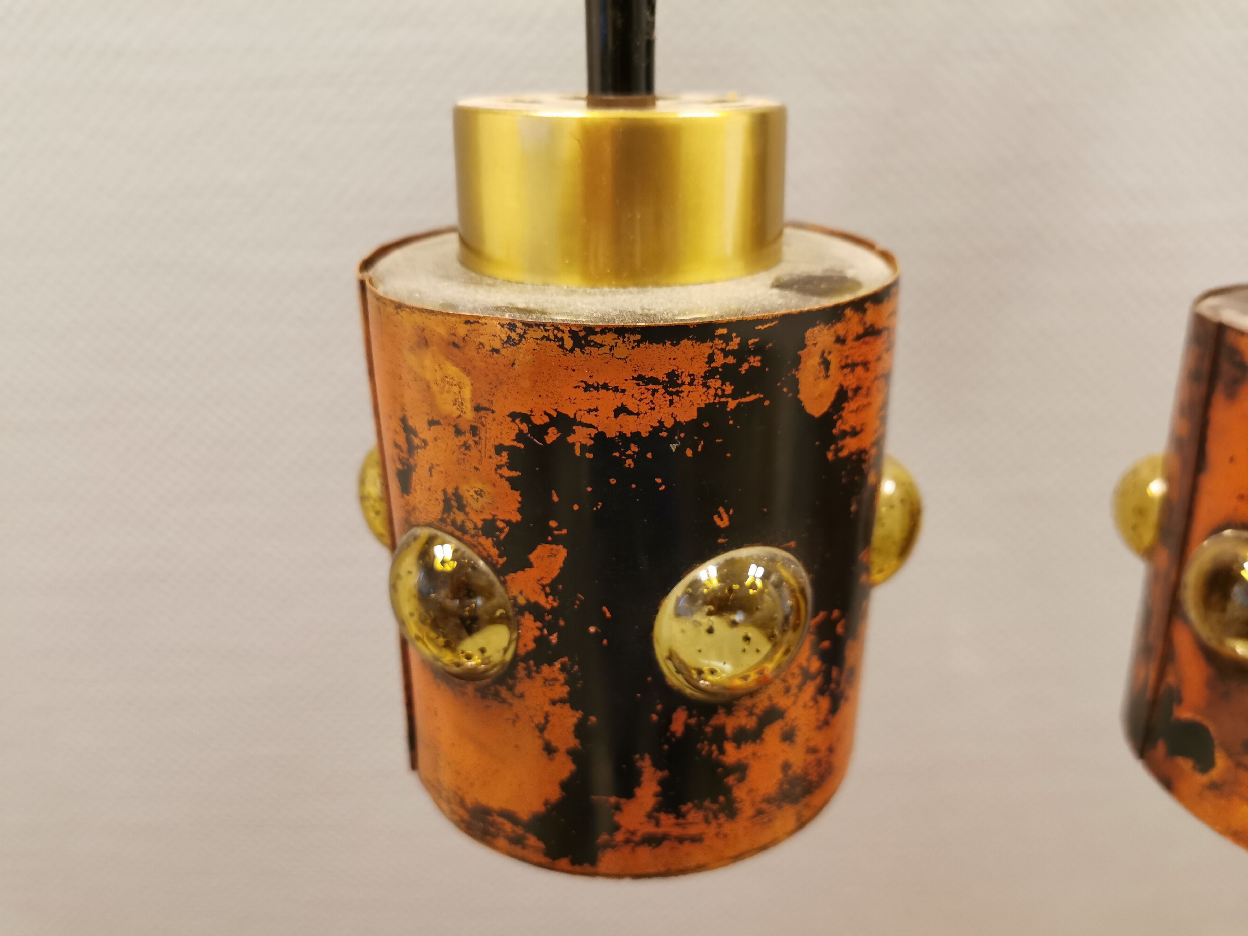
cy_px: 468
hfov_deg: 65.3
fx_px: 973
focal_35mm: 27
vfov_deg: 51.4
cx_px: 624
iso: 320
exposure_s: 1/33.3
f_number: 1.6
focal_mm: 5.56
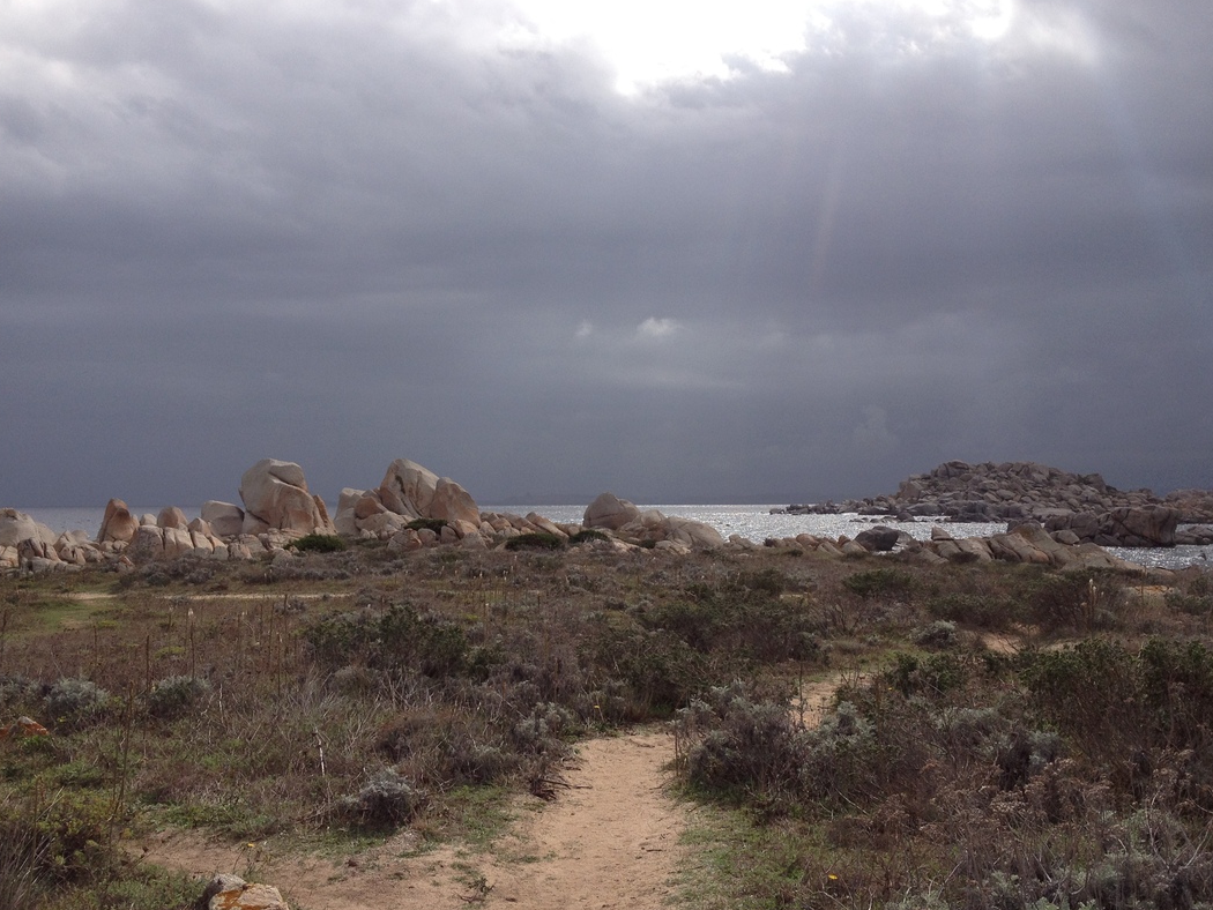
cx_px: 602
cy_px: 479
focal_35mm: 40
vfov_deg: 36.0
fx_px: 1402
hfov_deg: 46.8
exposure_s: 1/2762
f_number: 2.4
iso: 64
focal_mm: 4.28
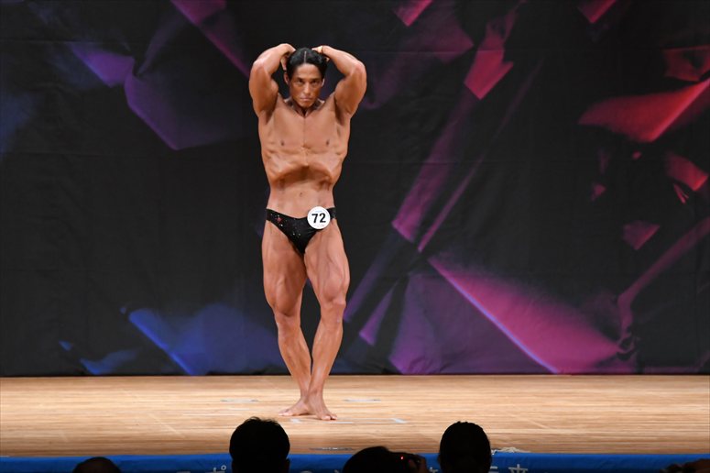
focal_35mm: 255
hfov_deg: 8.1
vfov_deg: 5.4
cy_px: 236
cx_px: 355
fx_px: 5027
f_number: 5.6
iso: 3200
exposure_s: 1/400
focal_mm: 170
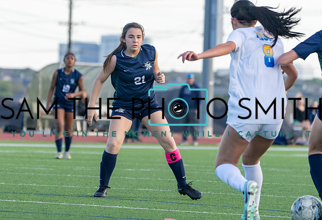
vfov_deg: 3.7
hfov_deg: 5.4
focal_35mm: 380
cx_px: 130
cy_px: 92
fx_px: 3423
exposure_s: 1/1250
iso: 1250
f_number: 8
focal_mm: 321
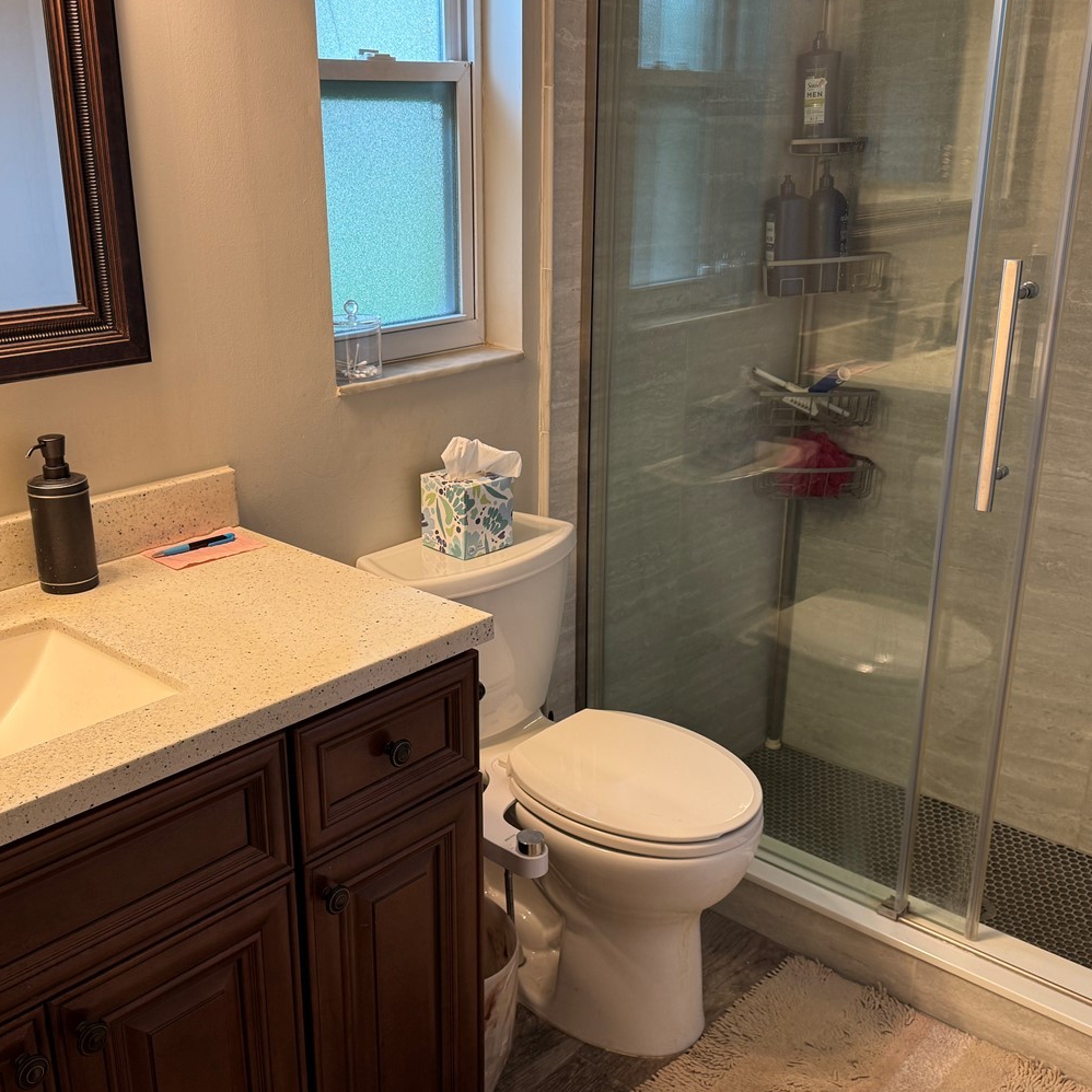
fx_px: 1213
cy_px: 556
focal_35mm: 34
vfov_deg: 48.4
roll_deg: +0.6
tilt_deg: -19.3
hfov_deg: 48.3
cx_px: 462
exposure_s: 1/60
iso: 125
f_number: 1.78
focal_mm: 6.76
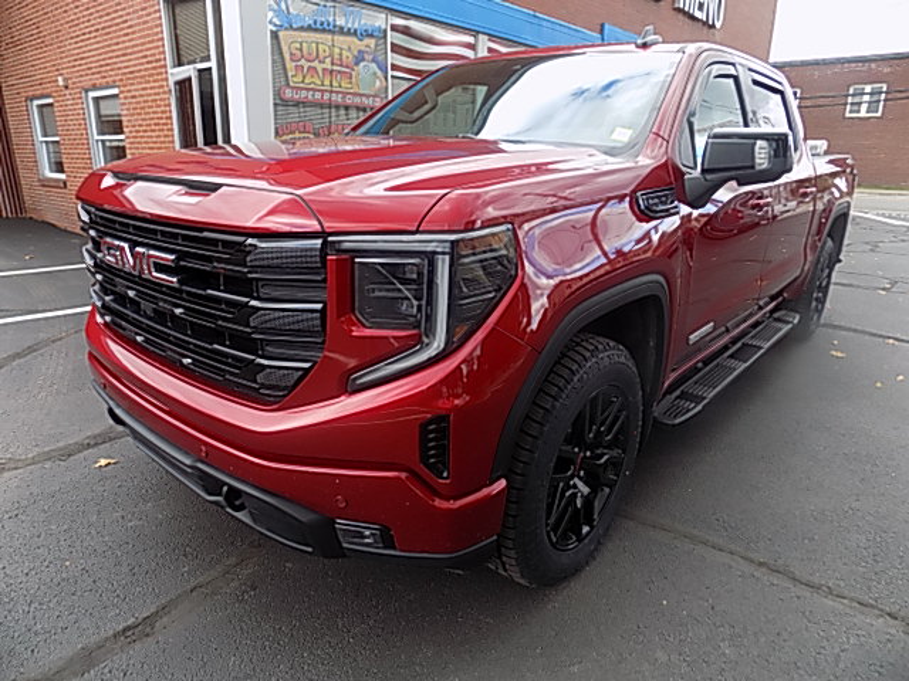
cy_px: 340
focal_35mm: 23
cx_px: 454
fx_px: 604
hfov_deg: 73.9
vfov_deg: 58.9
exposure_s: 1/125
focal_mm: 4
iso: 80
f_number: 3.1
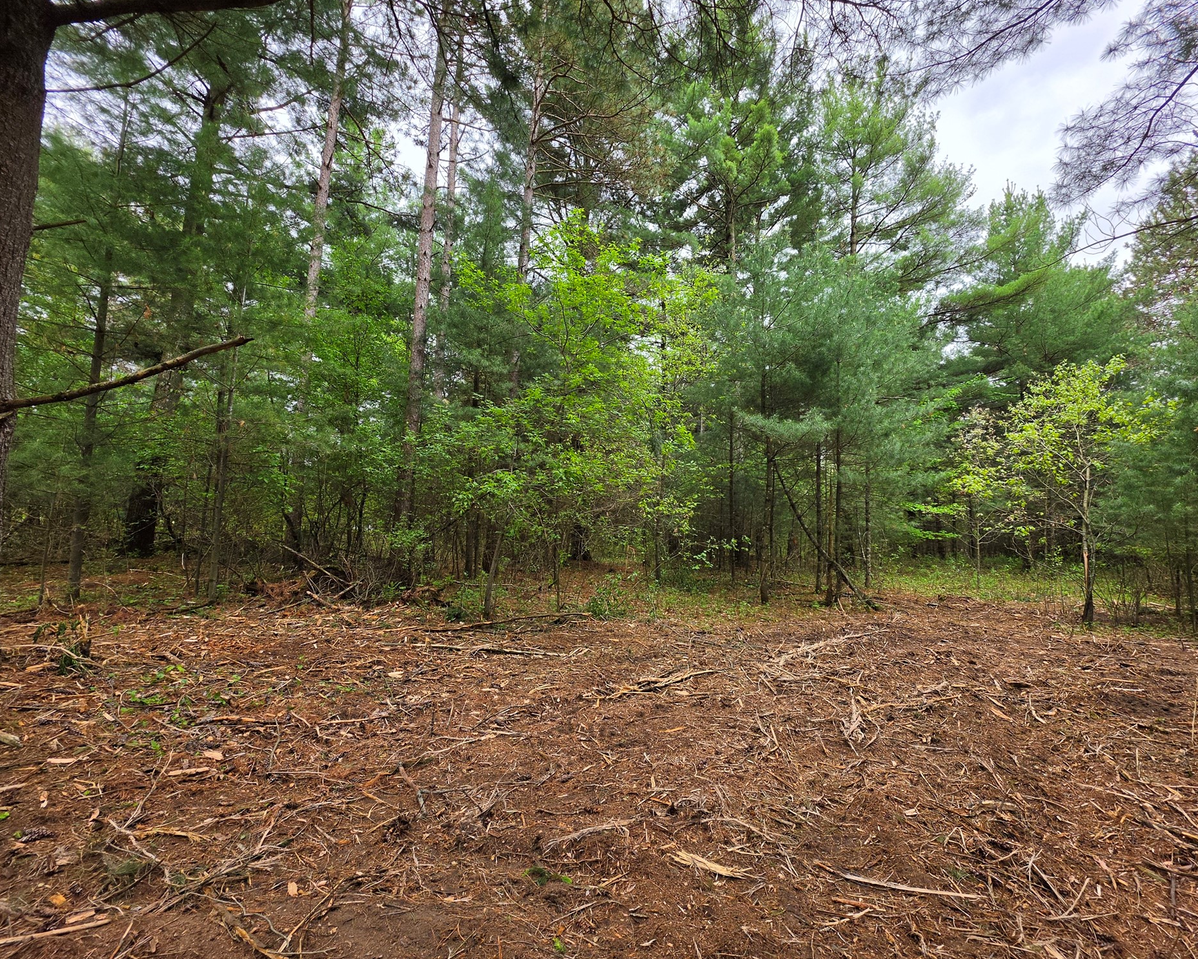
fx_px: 496
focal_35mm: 14
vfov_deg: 88.0
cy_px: 481
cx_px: 628
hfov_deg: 100.6
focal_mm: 2.2
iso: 32
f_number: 1.9
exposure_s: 1/409
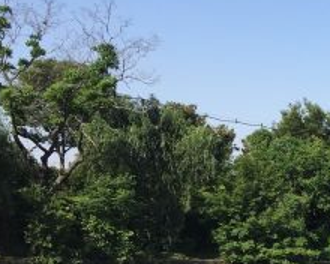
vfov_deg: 16.6
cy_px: 277
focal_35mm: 90
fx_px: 879
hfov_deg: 18.5
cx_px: 510
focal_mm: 4.15
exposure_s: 1/1522
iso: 32
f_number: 2.2
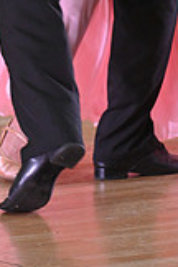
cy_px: -183
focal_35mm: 572
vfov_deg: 3.6
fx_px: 4242
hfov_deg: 2.4
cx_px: 105
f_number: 5
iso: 2500
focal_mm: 160
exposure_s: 1/400
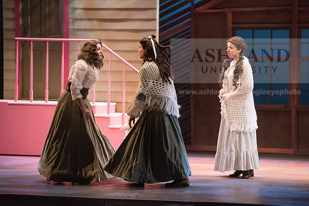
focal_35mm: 165
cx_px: 154
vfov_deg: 8.3
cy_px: 103
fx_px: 1417
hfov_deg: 12.4
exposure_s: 1/320
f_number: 4
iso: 4000
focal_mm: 165
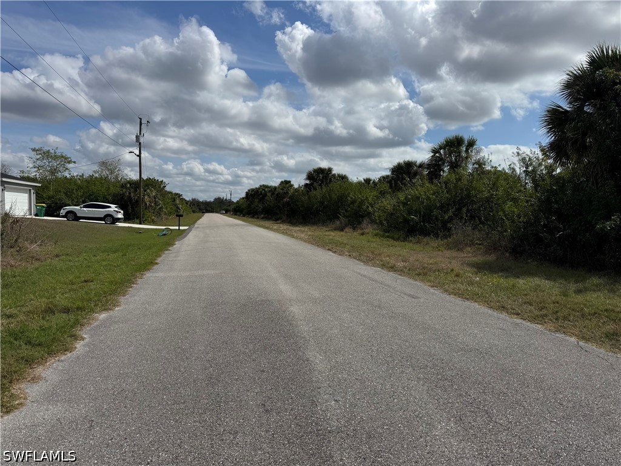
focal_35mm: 24
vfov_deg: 56.8
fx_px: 431
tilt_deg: -3.1
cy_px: 233
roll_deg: +0.8
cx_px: 310
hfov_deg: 71.6
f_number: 1.78
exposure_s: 1/12346
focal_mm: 6.76
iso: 80
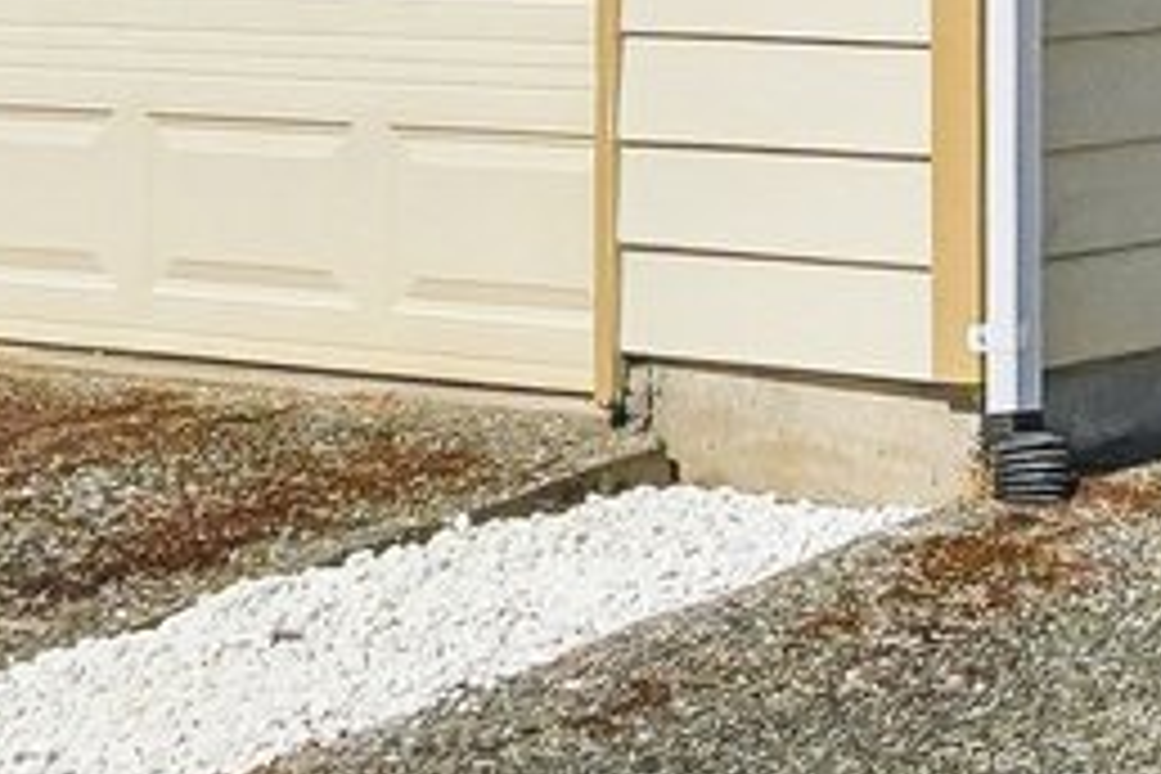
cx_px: 1161
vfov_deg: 9.0
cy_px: -1447
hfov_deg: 15.8
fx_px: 4095
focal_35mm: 127
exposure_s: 1/4000
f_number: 8
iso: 1600
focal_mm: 16
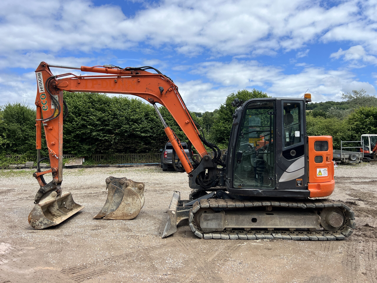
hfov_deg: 67.3
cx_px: 188
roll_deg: +1.1
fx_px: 283
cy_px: 142
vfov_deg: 53.1
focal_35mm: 26
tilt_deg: -0.1
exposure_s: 1/4115
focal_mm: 5.7
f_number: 1.5
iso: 50
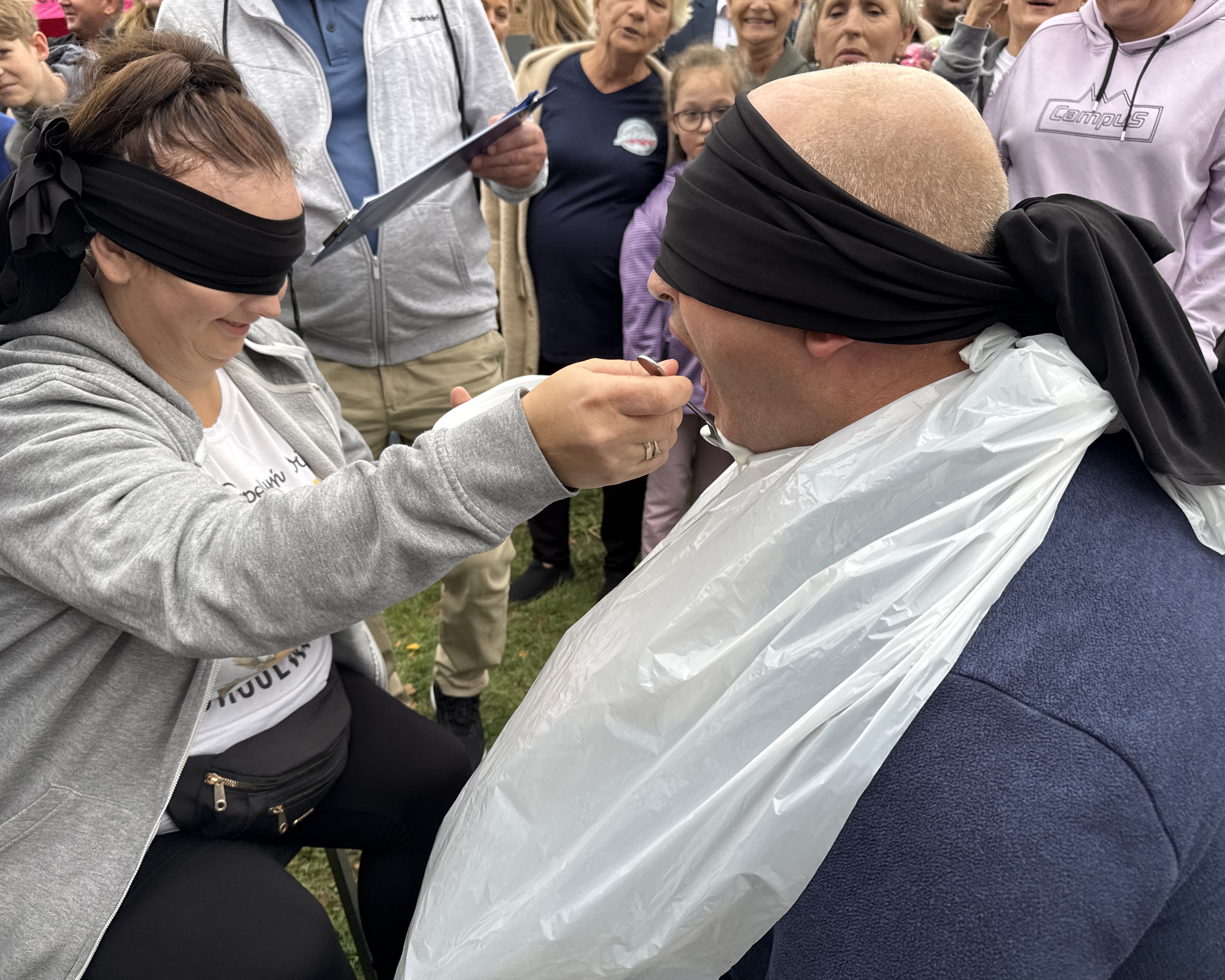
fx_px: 943
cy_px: 480
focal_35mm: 26
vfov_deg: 54.9
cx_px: 581
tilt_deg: -19.4
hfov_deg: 66.0
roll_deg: -0.5
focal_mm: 6.76
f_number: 1.78
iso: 80
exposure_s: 1/678
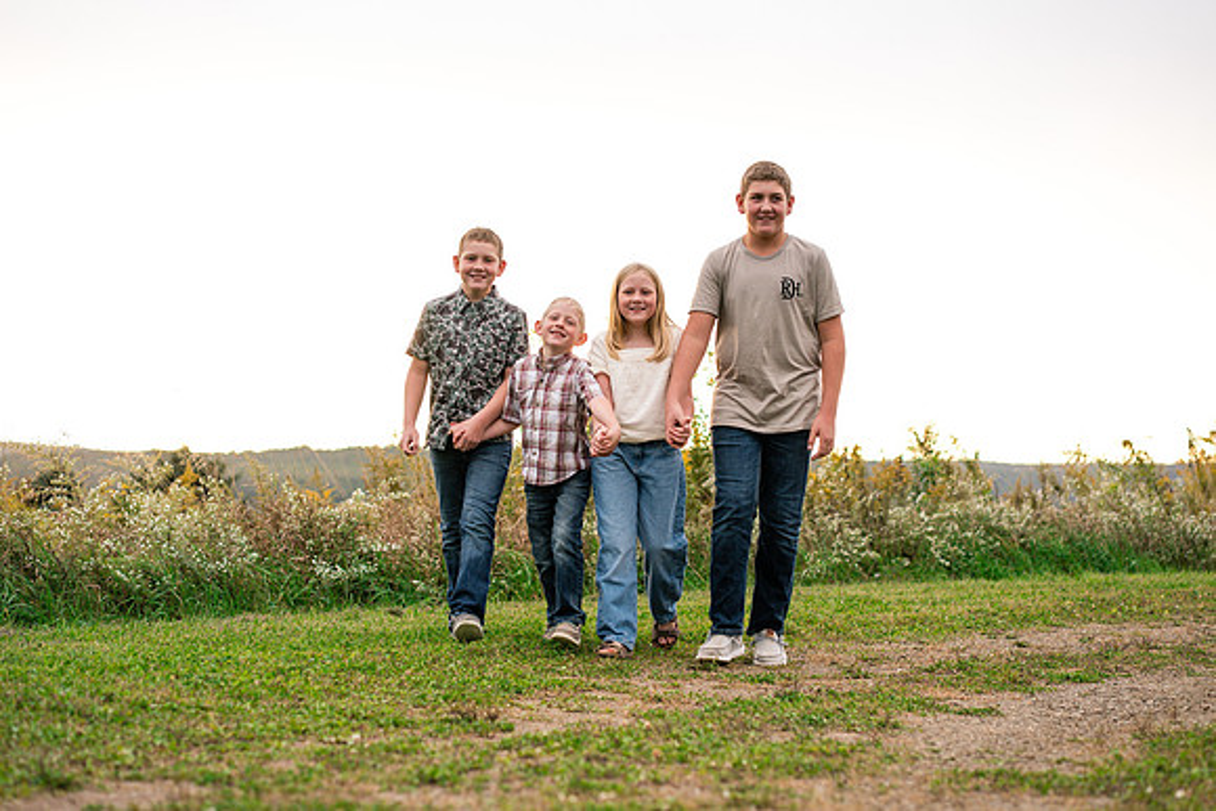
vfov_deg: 16.1
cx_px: 608
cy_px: 406
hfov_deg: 23.9
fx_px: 2872
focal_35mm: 85
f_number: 3.2
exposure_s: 1/250
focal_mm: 85
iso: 640
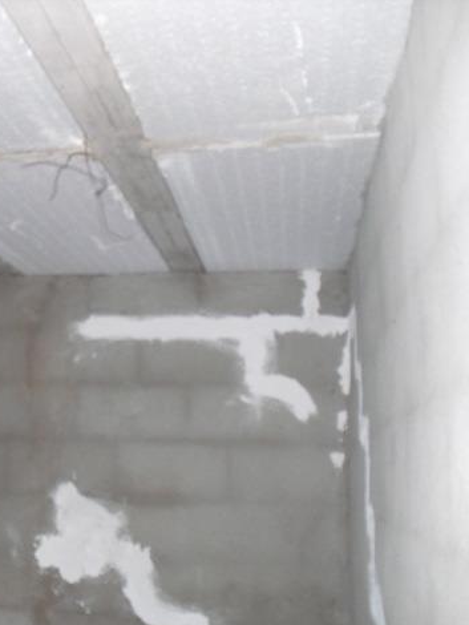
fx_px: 884
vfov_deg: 38.9
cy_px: 318
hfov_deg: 28.5
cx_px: 45
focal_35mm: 49
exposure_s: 1/60
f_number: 3.1
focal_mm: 6.3
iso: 400
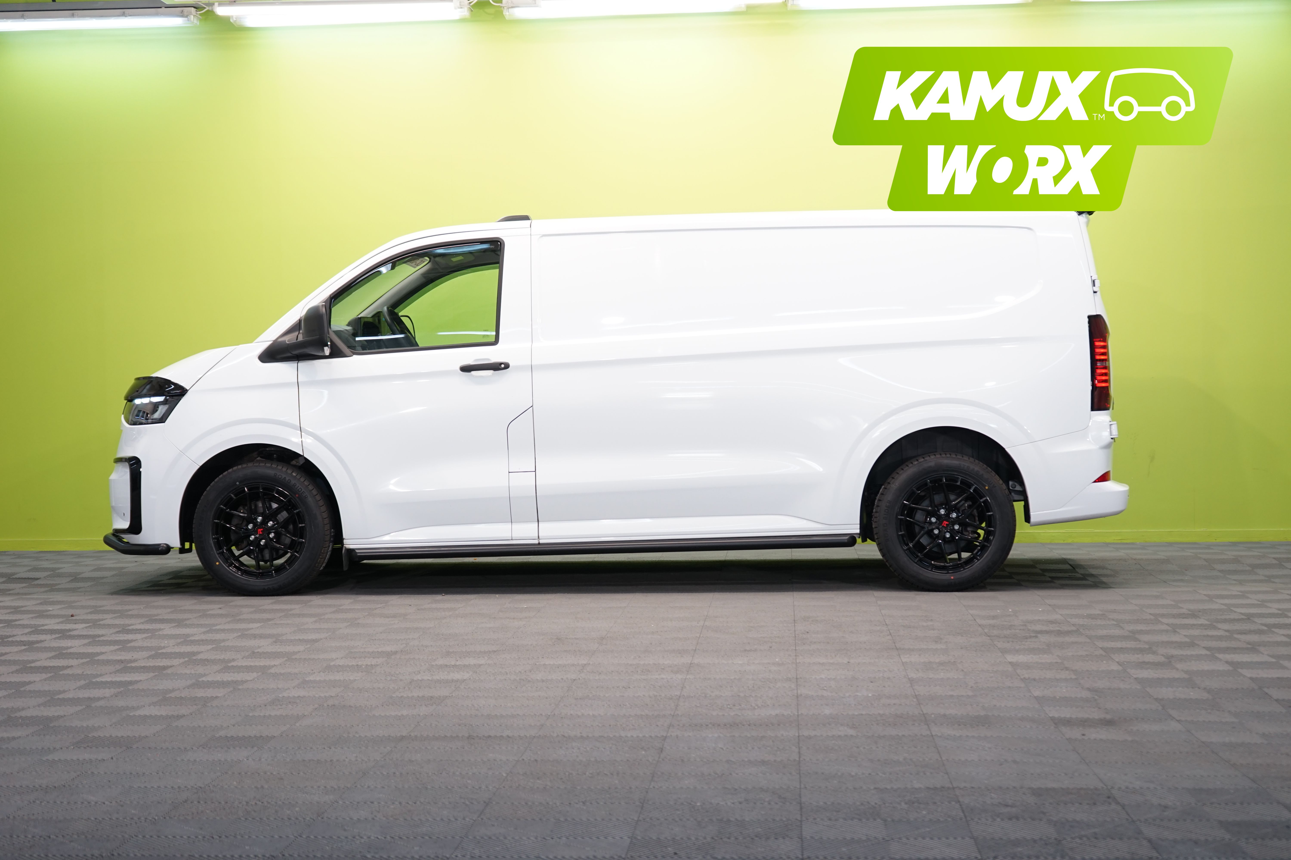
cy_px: 430
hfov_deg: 36.2
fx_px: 1972
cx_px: 646
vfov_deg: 24.6
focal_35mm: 55
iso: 500
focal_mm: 55
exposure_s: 1/40
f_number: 5
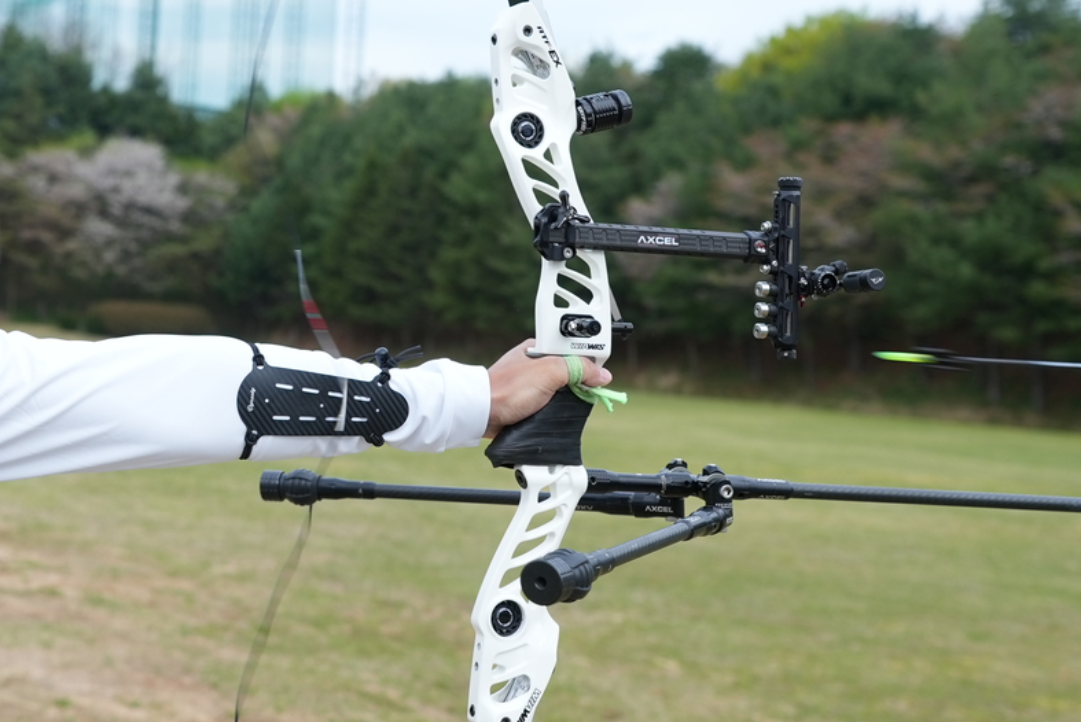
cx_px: 146
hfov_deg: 35.7
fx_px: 1593
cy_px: 275
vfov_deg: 25.5
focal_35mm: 53
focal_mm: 29
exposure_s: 1/2000
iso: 400
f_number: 3.2
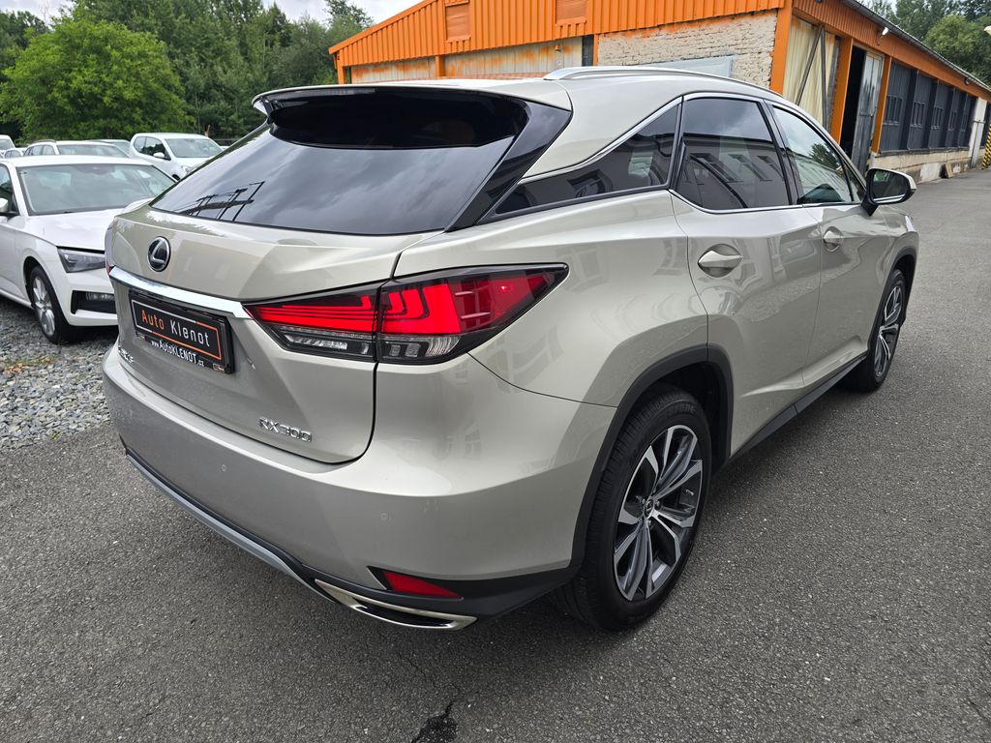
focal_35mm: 23
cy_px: 372
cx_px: 496
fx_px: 658
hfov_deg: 73.9
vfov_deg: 58.9
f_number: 1.7
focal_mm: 6.3
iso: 12
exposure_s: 1/180
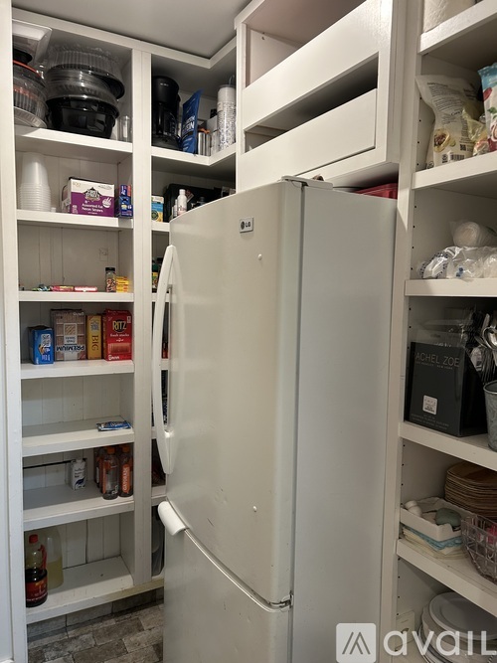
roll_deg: -0.3
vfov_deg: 67.3
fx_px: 498
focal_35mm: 26
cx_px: 248
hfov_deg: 53.0
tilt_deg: -5.9
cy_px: 332
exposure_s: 1/60
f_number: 1.5
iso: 125
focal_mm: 5.7
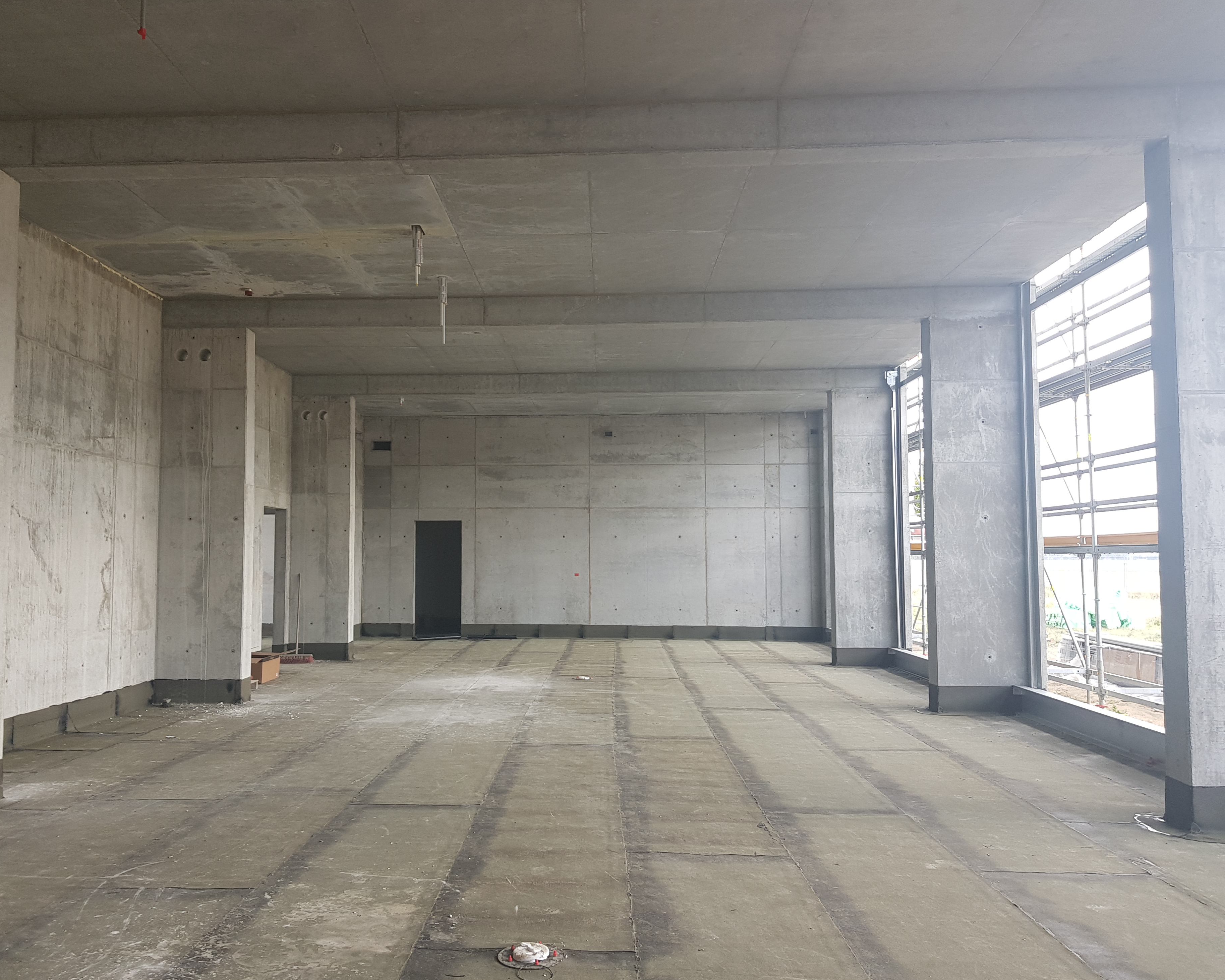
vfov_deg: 51.5
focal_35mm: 28
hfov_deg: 62.1
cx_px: 555
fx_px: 1015
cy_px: 499
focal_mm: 4.2
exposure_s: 1/133
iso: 40
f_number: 1.7
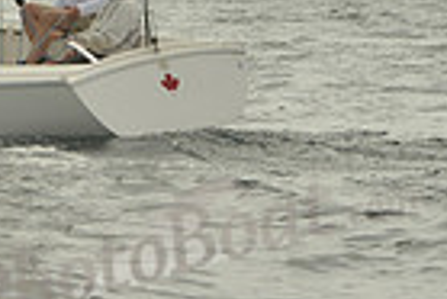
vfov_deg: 4.7
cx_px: -199
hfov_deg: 7.0
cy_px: -204
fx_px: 3629
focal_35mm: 292
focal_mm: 70
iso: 200
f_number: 9
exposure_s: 1/1000
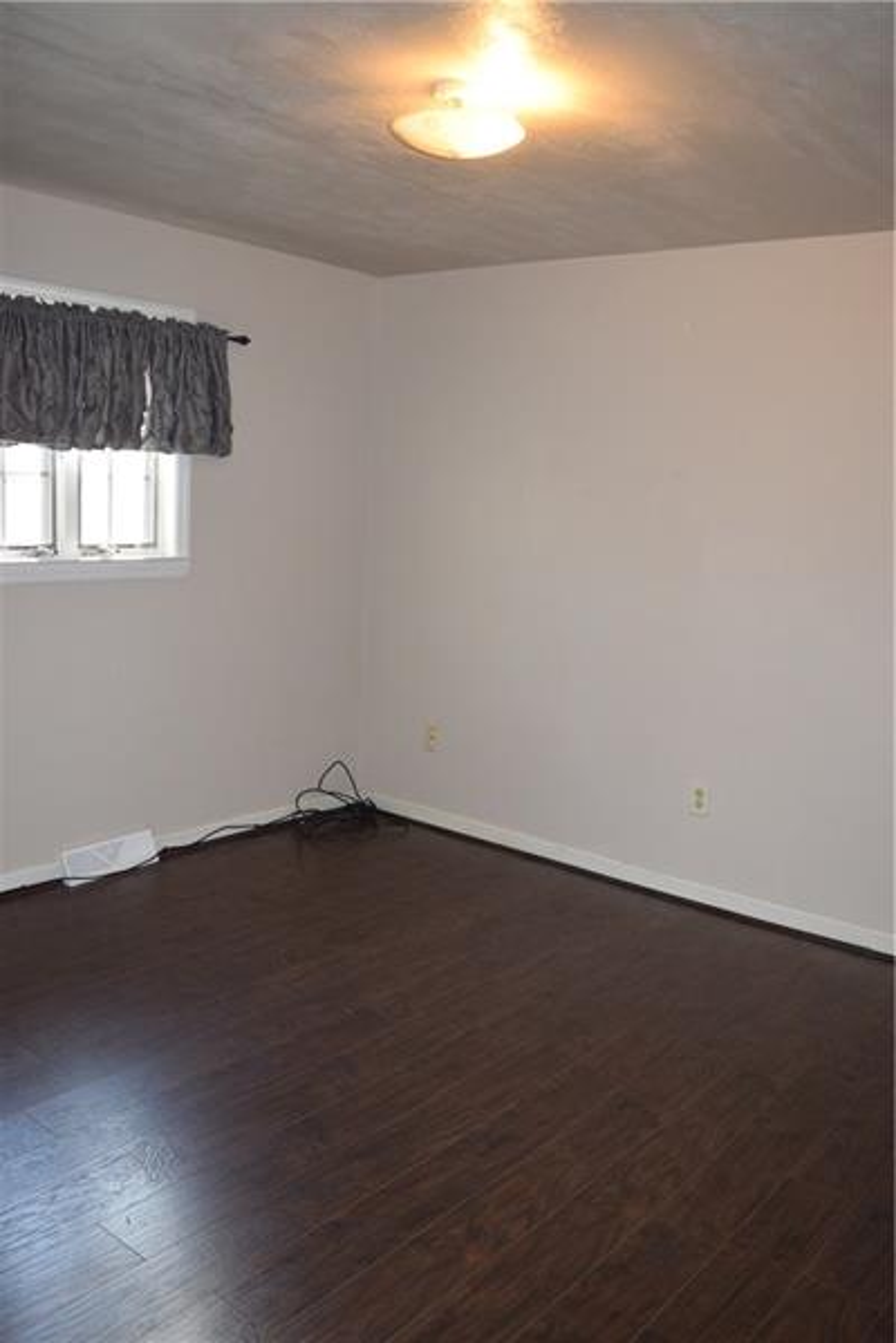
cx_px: 448
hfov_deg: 43.6
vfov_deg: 61.9
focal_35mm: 30
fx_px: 1120
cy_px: 672
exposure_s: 1/60
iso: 800
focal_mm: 20
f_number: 4
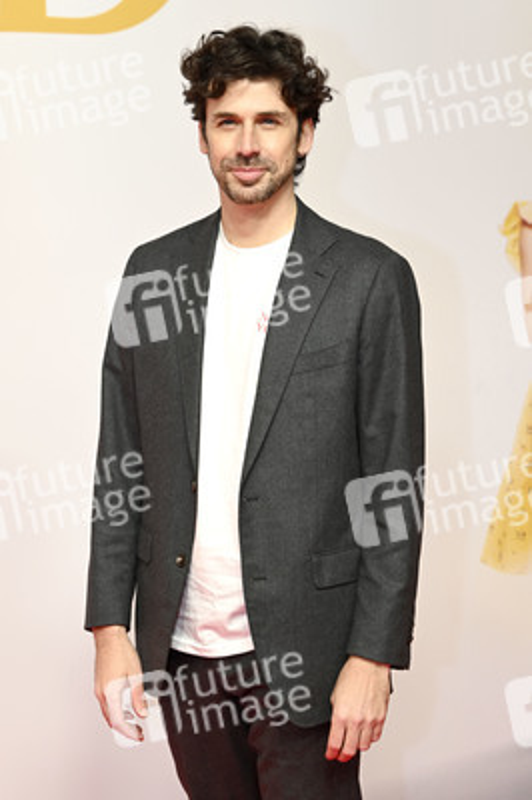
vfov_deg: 27.0
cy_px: 400
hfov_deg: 18.2
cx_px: 266
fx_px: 1665
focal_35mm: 75
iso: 640
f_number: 5
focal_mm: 75
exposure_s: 1/125
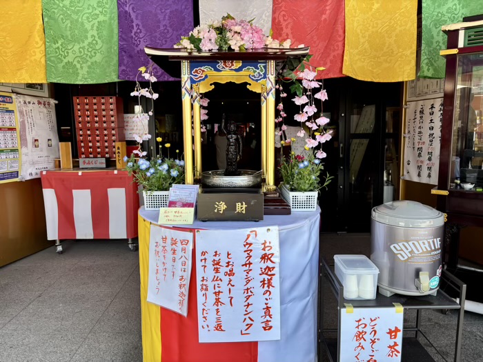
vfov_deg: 53.1
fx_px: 363
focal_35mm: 26
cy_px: 181
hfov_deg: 67.3
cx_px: 242
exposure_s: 1/264
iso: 40
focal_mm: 5.96
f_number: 1.6
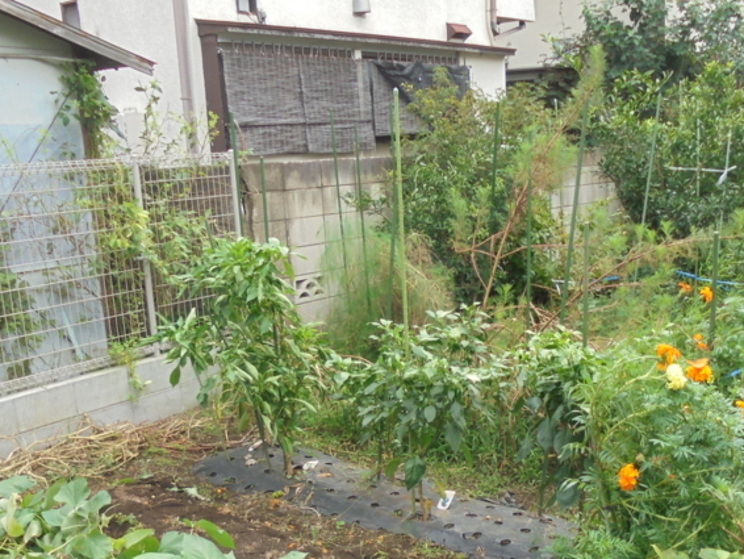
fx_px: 1011
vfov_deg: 30.0
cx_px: 465
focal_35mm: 47
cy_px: 464
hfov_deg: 40.1
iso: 100
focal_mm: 4.6
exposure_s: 1/160
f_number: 3.5
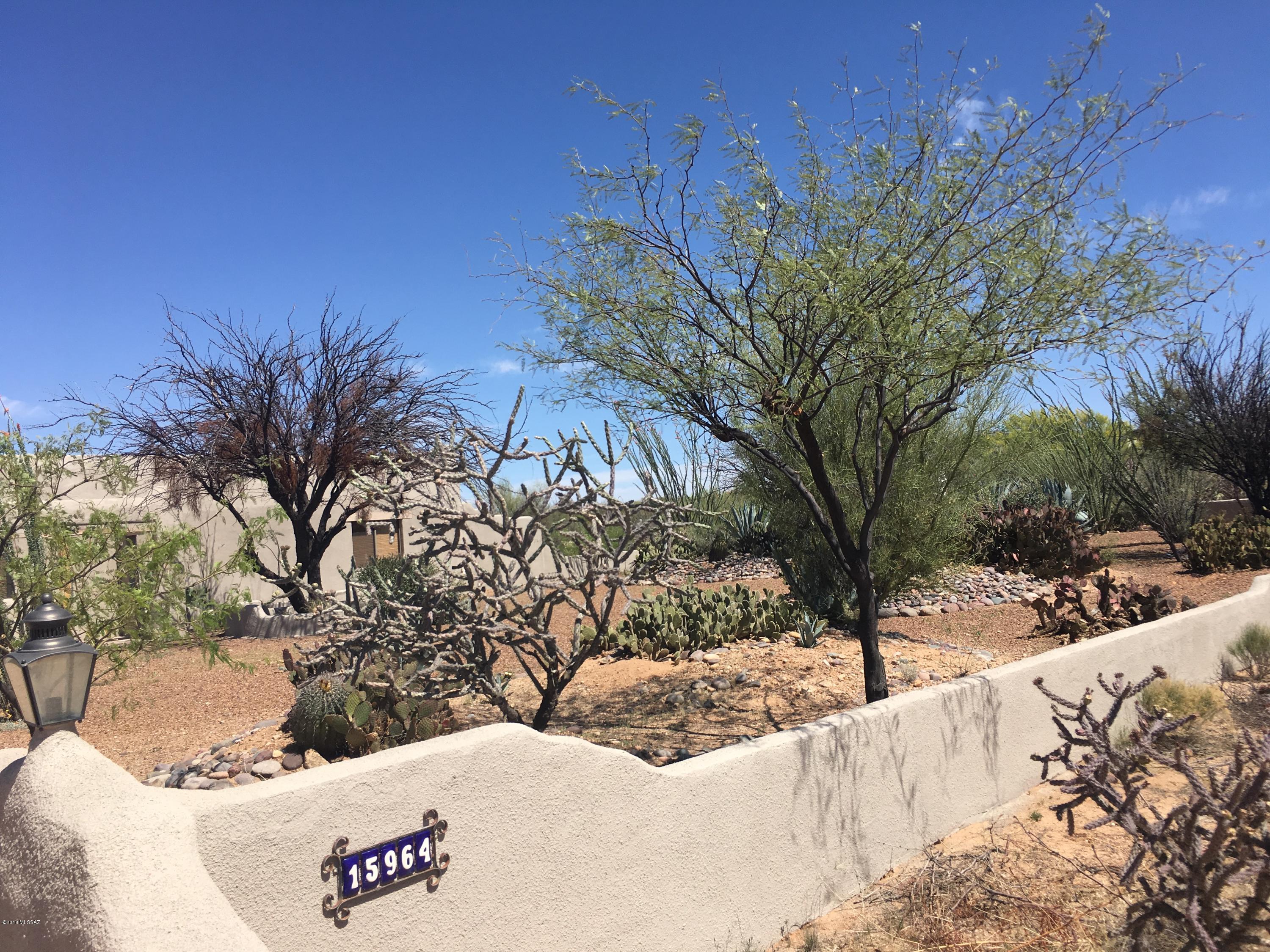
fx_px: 1064
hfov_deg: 61.7
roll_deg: +3.5
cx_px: 635
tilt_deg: +5.3
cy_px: 476
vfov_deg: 48.2
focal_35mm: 29
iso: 25
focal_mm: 4.15
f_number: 2.2
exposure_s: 1/2198
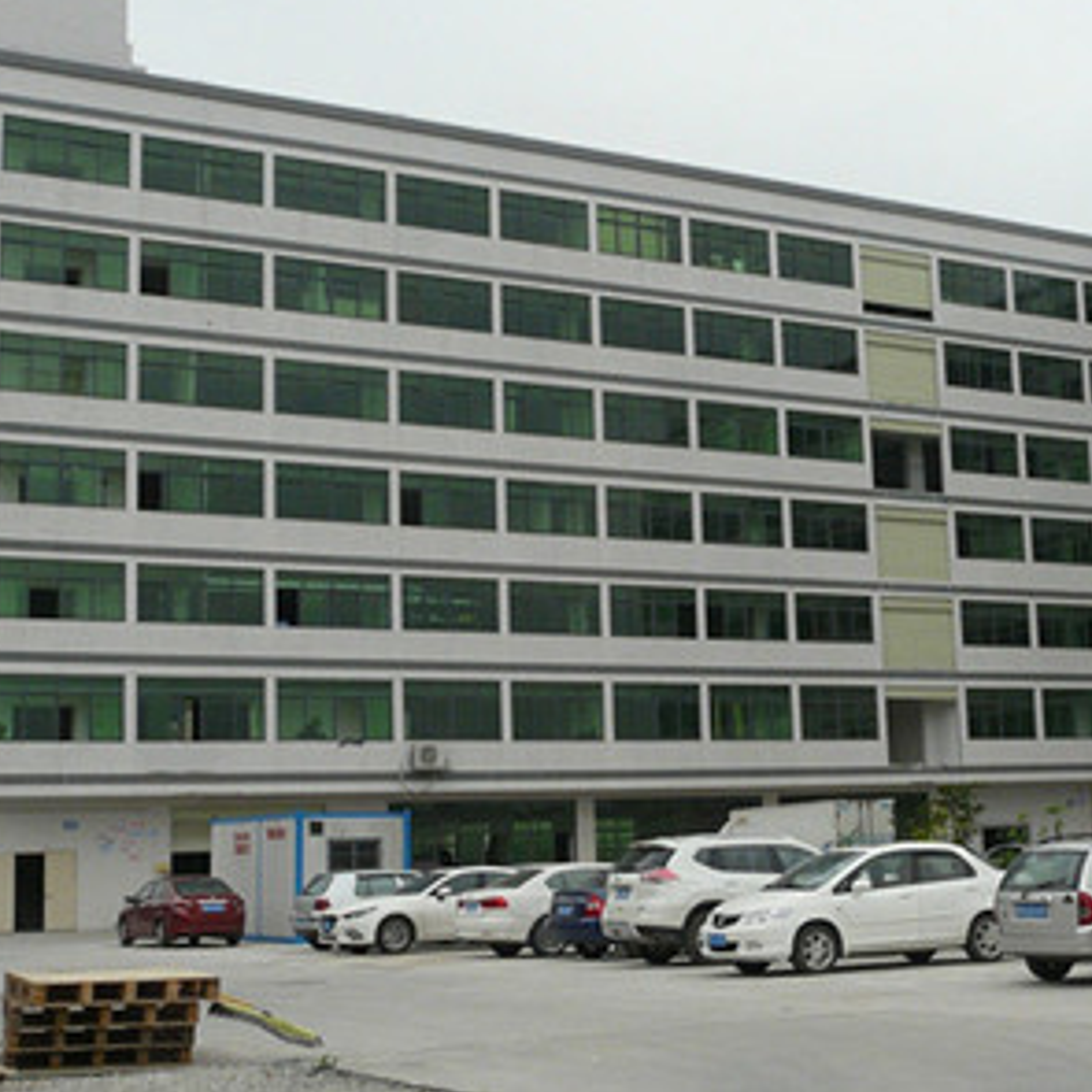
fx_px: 1927
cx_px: 681
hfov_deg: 31.5
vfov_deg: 31.6
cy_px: 540
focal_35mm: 54
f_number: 5
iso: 100
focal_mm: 4.6
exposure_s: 1/200
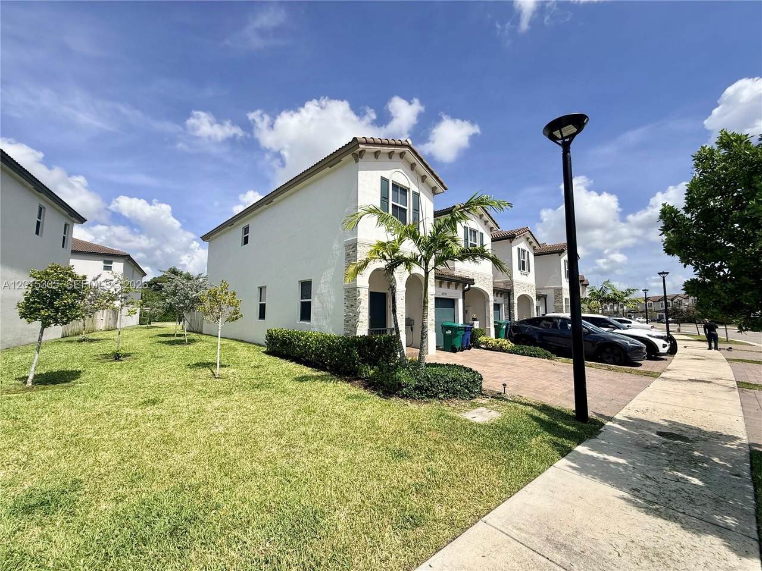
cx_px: 381
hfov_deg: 102.1
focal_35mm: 14
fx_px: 308
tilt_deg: +6.5
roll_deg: +0.0
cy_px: 286
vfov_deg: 85.7
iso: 50
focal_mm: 2.22
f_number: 2.2
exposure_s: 1/3460
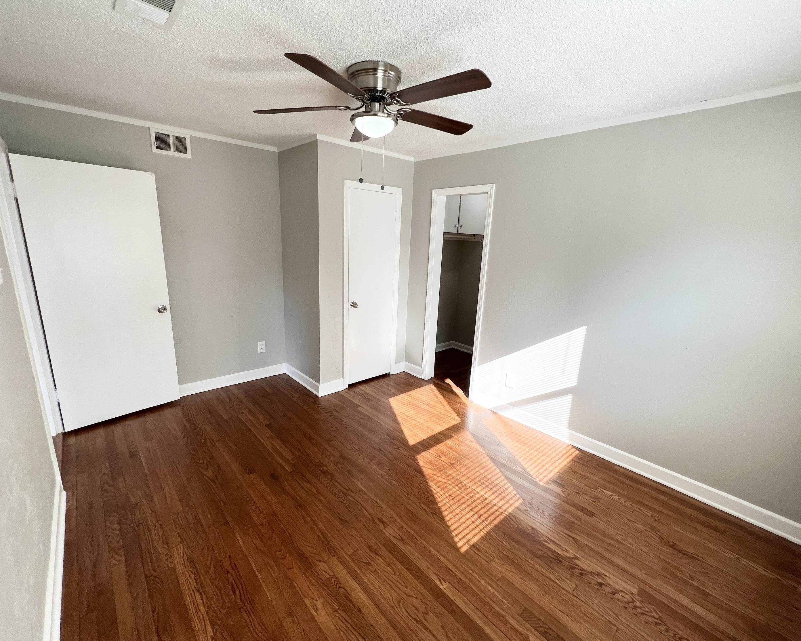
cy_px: 324
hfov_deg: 100.7
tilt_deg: -13.3
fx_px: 332
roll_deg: -1.9
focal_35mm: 14
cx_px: 394
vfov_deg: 88.0
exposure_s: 1/99
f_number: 1.8
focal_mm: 1.57
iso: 32
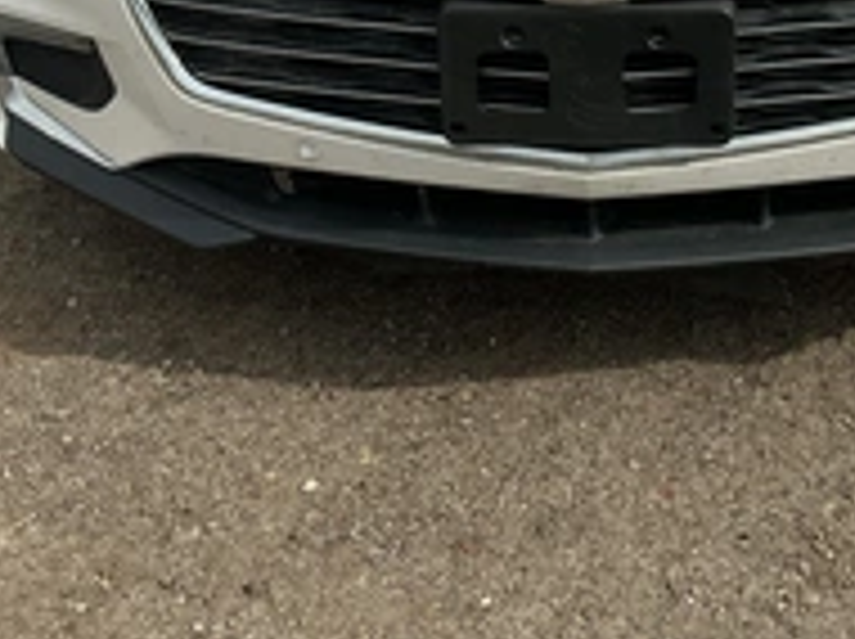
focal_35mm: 59
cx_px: 603
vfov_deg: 23.7
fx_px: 1455
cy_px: -4
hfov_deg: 32.3
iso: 25
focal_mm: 3
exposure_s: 1/3534
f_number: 1.8
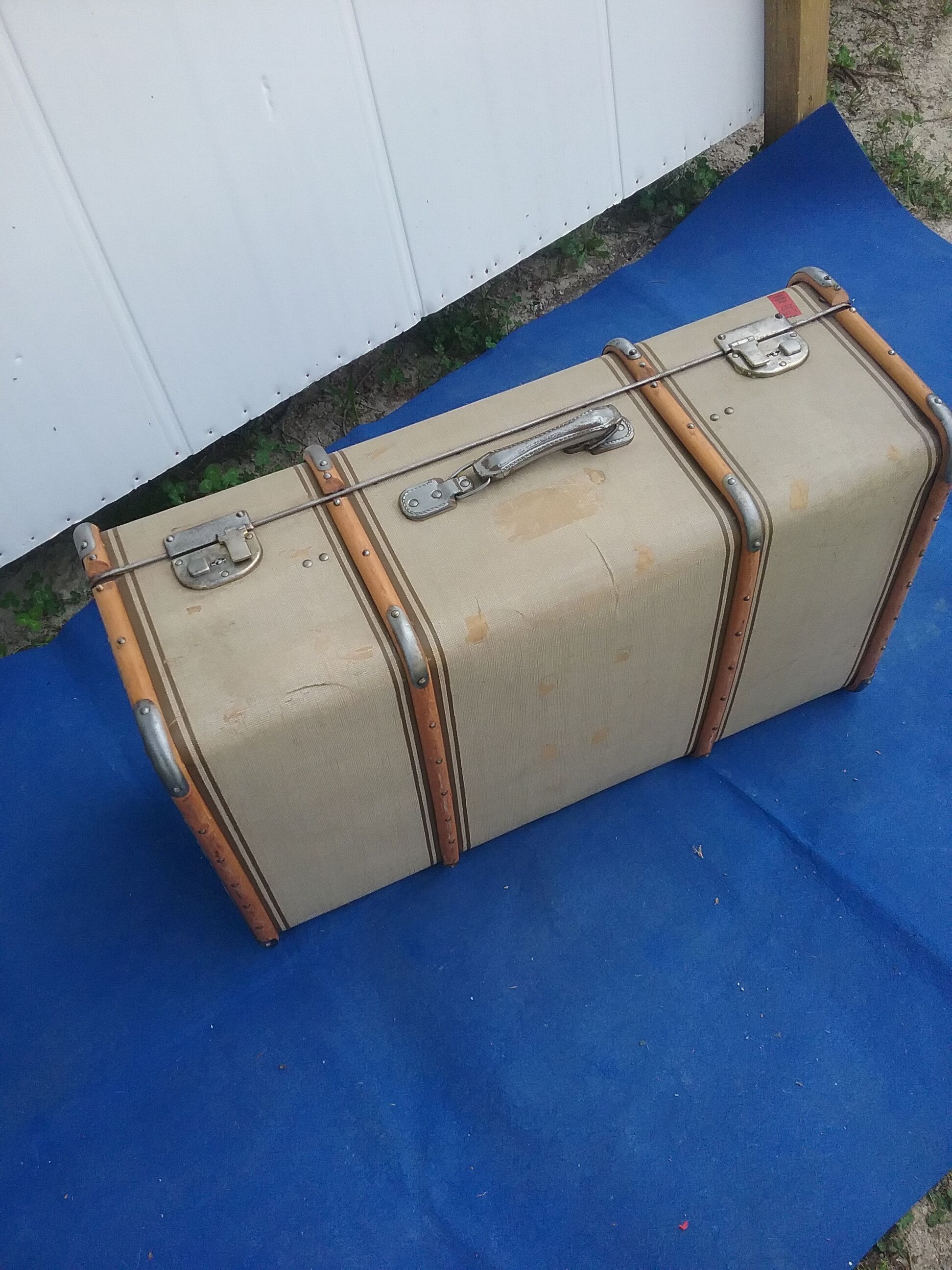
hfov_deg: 45.4
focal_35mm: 31
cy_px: 635
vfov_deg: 58.4
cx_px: 476
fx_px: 1137
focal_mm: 3.3
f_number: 2.2
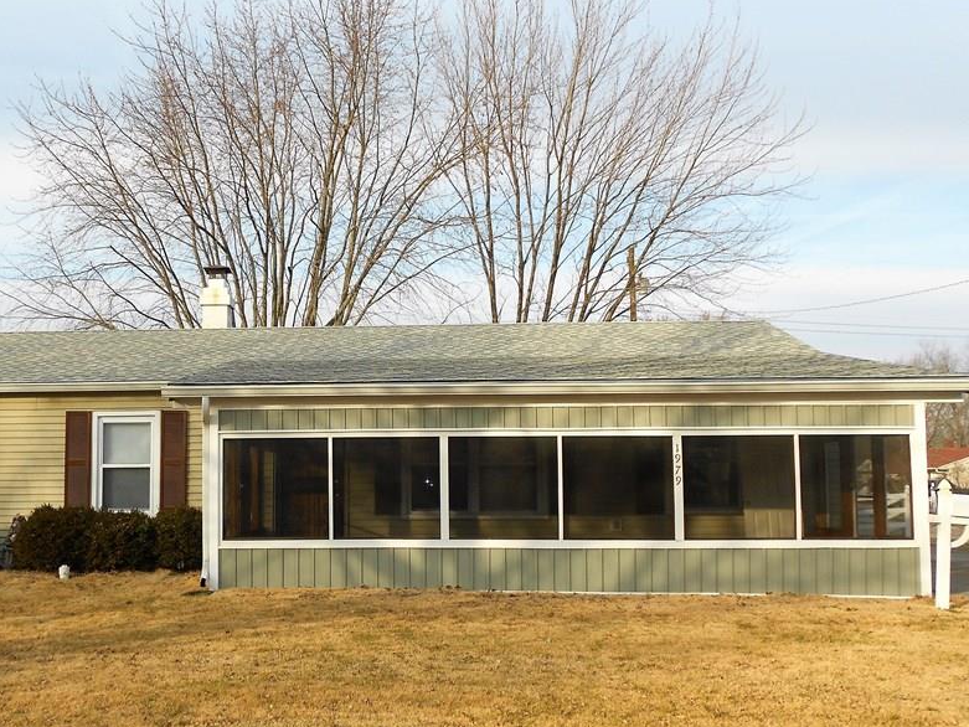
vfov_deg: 37.6
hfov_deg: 48.6
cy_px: 433
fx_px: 1064
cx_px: 373
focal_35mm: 38
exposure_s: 1/500
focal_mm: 5.1
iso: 80
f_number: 3.4
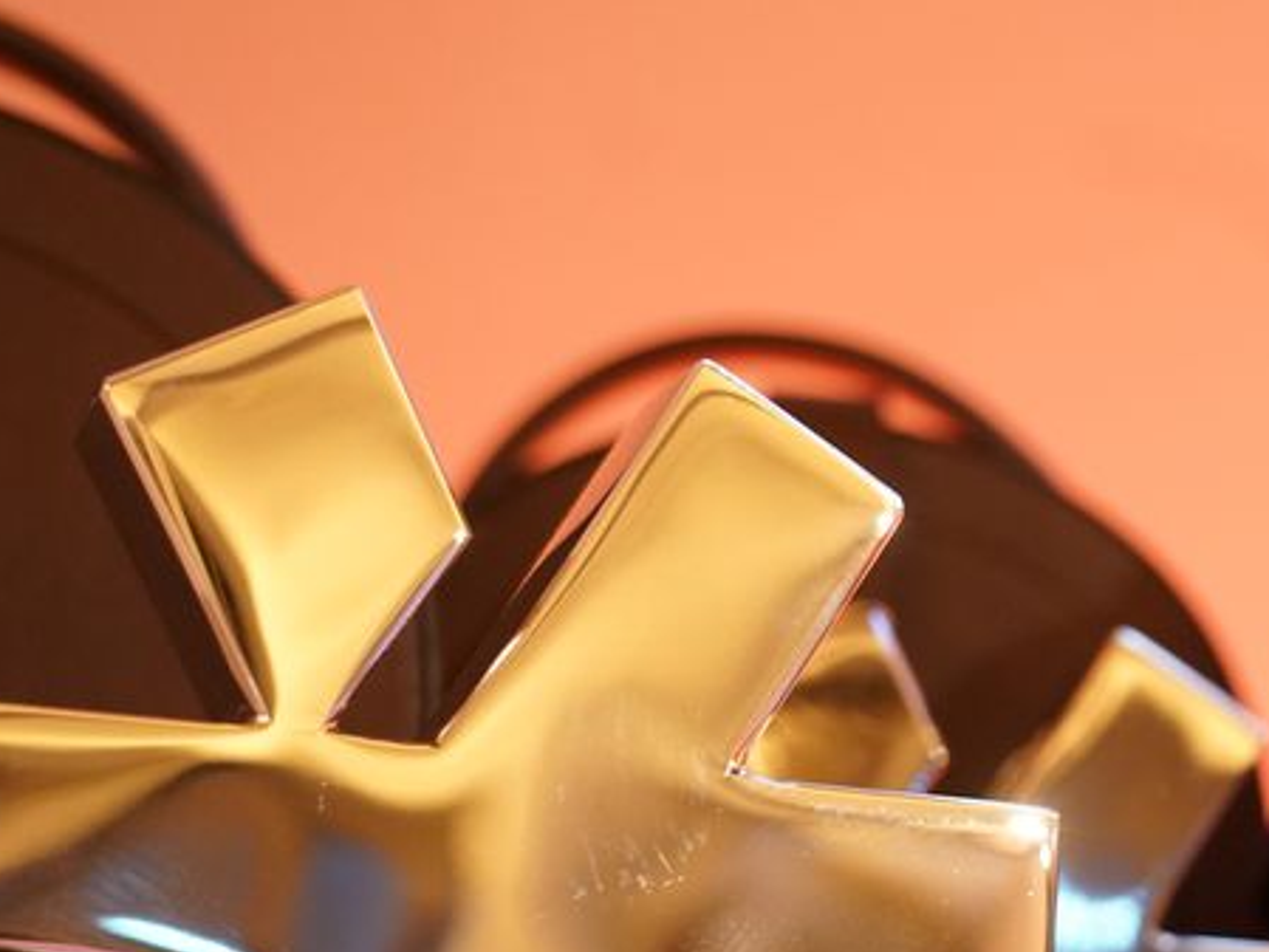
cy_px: 715
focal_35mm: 90
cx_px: 1198
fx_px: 3300
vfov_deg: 16.3
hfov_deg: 21.2
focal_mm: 35
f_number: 4
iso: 2500
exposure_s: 1/15
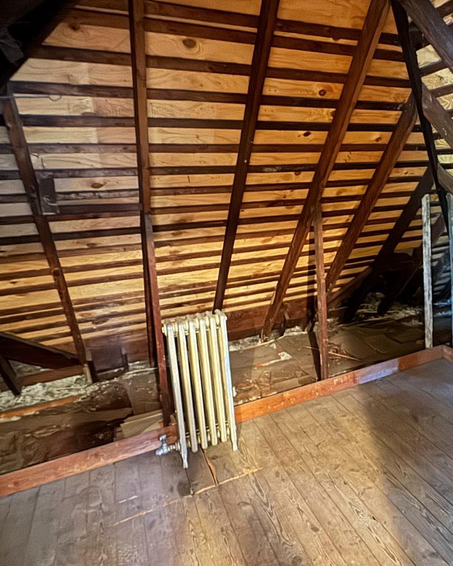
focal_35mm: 26
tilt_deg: -7.5
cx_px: 358
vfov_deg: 65.8
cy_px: 246
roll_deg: +4.0
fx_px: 436
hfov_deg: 51.7
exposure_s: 1/7
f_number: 2.2
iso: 2000
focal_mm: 2.22
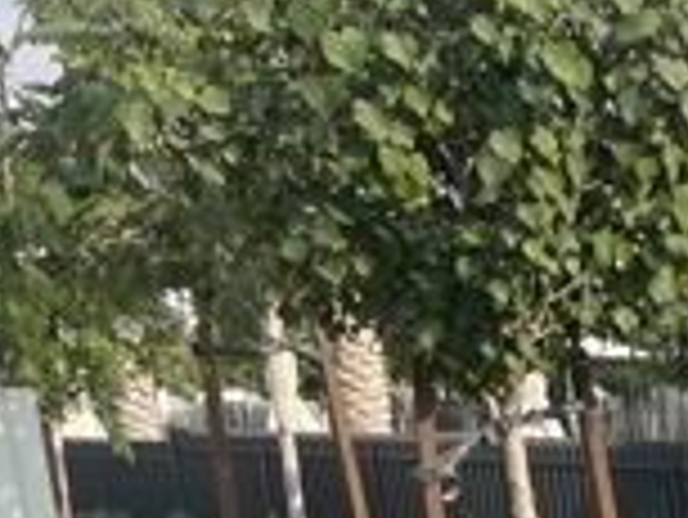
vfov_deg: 13.0
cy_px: 955
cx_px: 1318
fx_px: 2029
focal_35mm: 102
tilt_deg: -14.8
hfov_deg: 15.8
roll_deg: +1.4
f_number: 1.6
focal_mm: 4.2
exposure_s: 1/1667
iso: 32
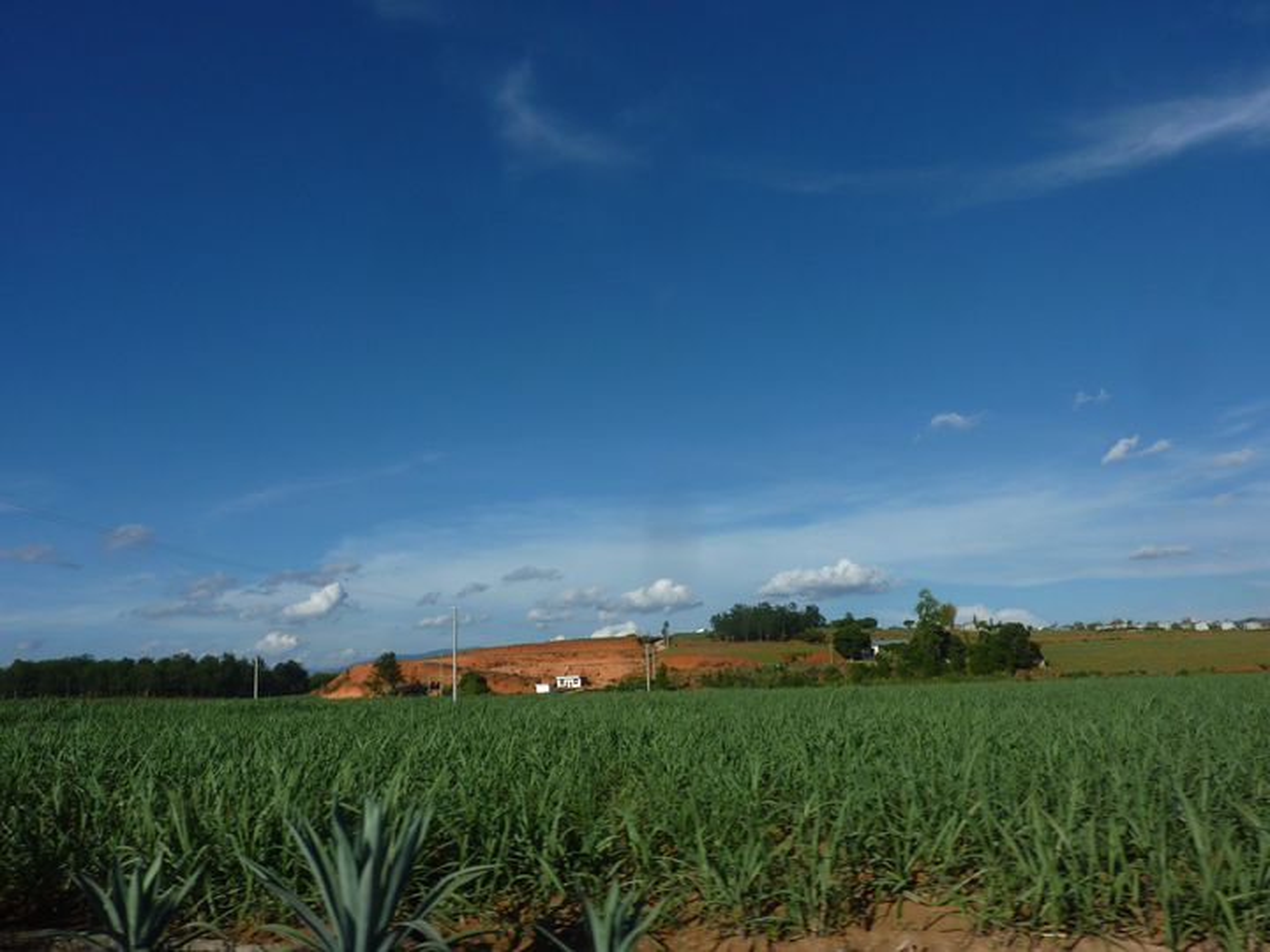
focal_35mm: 25
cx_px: 635
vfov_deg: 54.9
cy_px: 476
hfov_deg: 69.4
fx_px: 917
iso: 80
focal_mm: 4.1
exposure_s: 1/500
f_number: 5.6
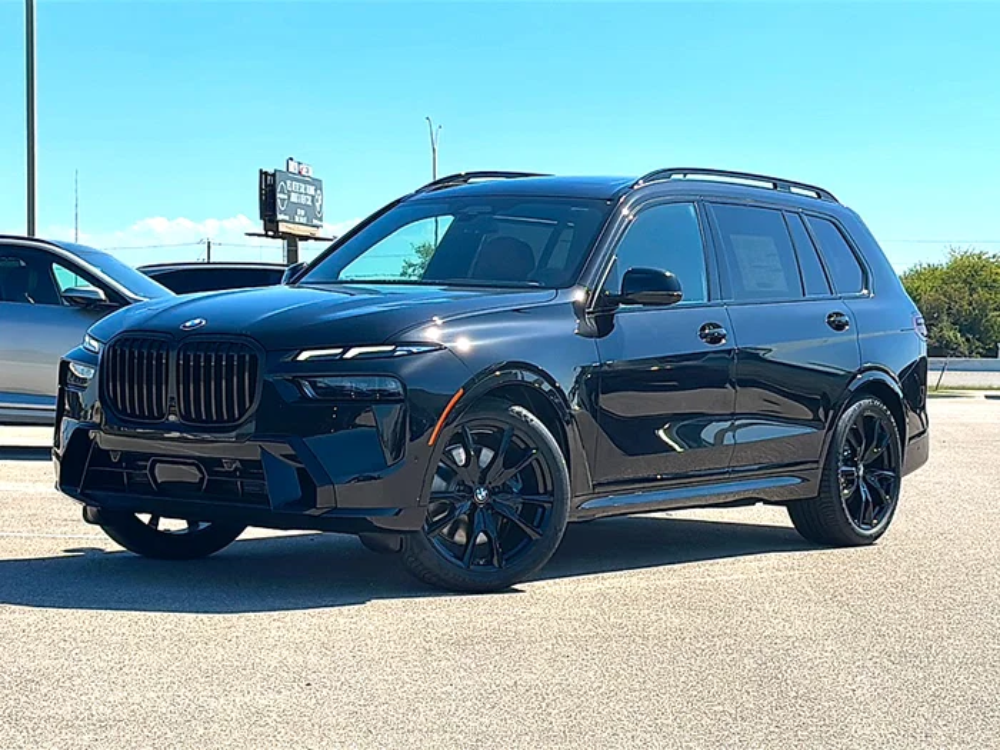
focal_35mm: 66
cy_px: 375
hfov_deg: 29.4
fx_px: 1907
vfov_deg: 22.3
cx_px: 500
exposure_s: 1/4608
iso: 64
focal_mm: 6.86
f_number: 1.78
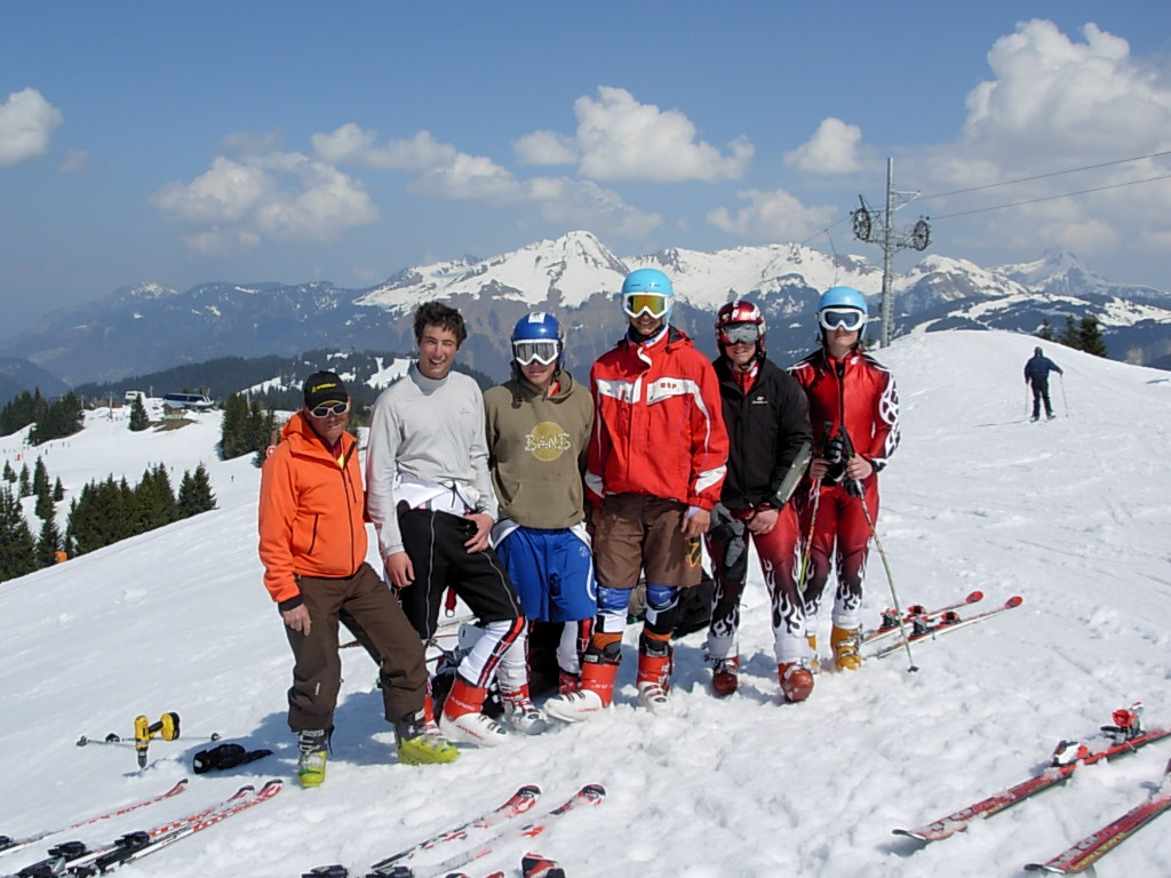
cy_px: 439
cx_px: 586
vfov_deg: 37.7
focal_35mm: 38
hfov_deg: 49.0
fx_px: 1285
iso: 50
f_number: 4.9
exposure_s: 1/1024
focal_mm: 6.3
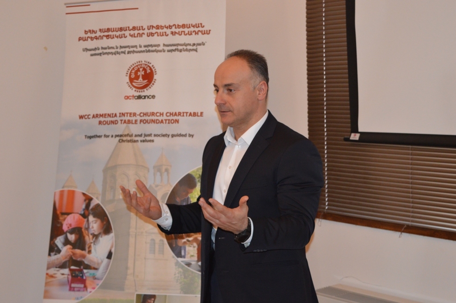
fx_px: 911
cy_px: 152
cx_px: 228
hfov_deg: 28.1
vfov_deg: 18.9
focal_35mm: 72
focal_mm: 48
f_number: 5.3
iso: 1800
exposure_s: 1/60
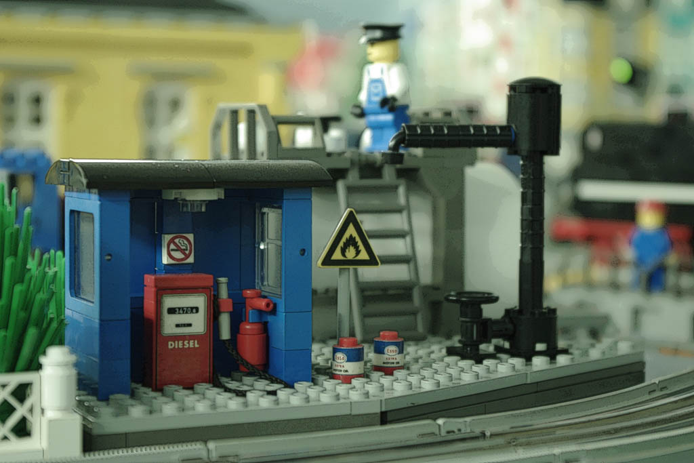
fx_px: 1581
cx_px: 347
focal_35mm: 82
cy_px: 232
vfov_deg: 16.7
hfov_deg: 24.8
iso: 400
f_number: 5.6
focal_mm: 55
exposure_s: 1/4
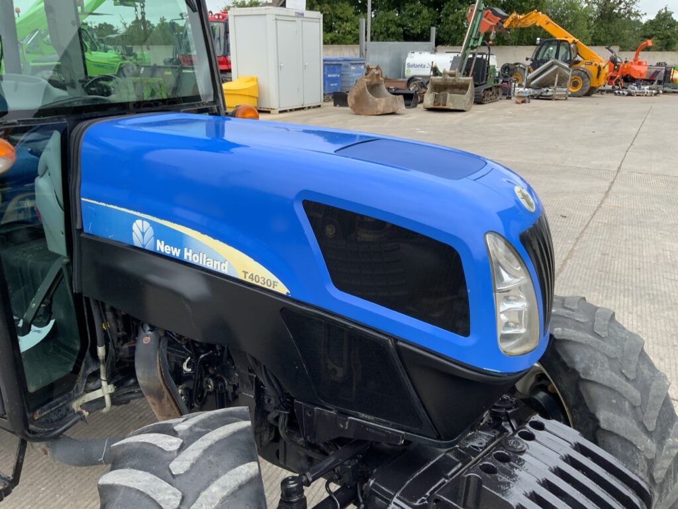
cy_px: 254
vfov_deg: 48.2
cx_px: 339
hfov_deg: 61.7
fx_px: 568
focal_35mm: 29
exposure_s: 1/122
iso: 32
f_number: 1.8
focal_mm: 3
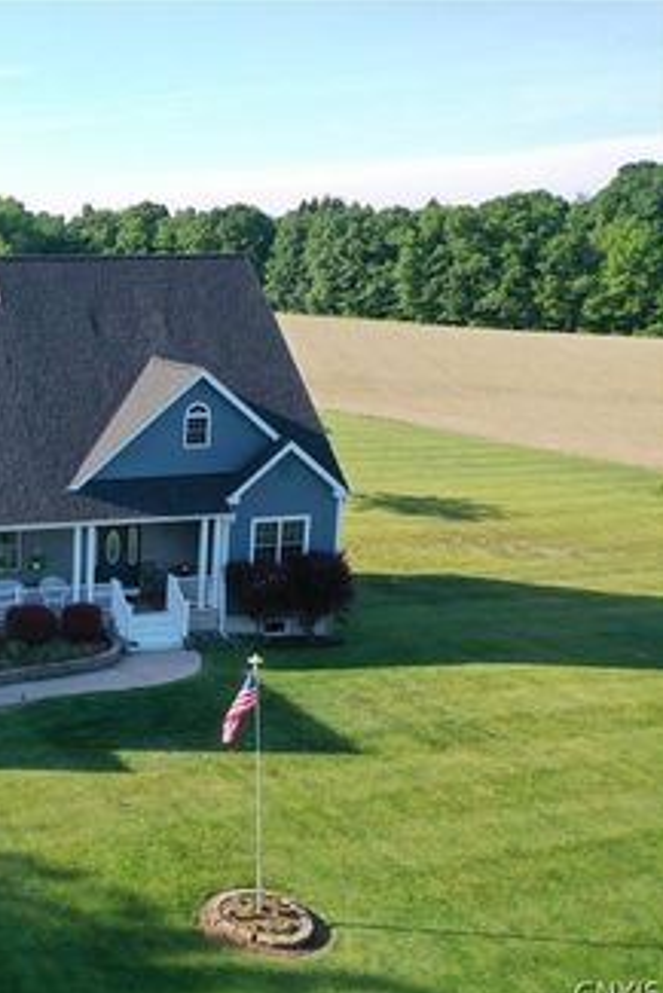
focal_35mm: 43
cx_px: -95
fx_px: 1187
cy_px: 506
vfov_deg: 45.4
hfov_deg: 28.0
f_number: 2.8
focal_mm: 10.26
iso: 100
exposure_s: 1/640
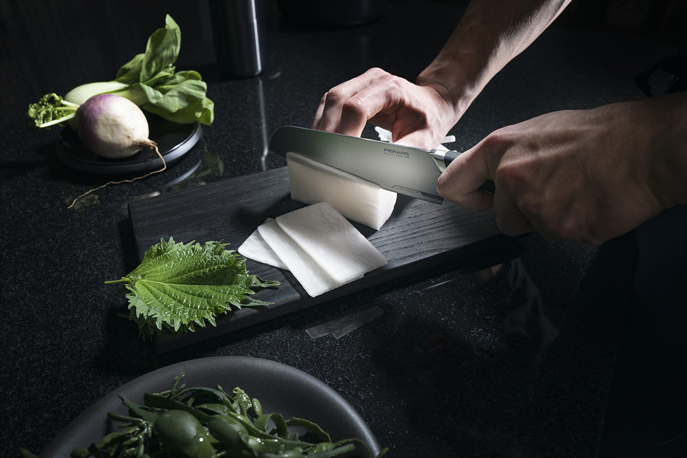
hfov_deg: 65.5
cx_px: 344
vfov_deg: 46.4
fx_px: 534
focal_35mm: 28
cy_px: 229
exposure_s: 1/125
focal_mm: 28
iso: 100
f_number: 7.1
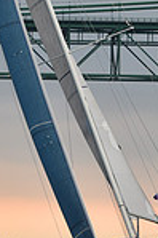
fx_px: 3721
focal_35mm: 564
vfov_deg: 3.7
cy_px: -8
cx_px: 76
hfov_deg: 2.4
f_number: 5.6
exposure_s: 1/640
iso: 500
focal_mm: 145
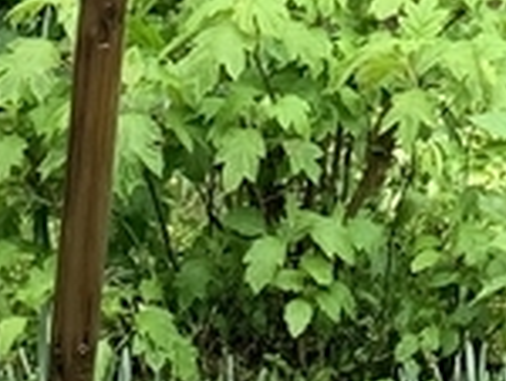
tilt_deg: +6.8
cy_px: -802
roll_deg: -1.1
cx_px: 999
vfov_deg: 6.5
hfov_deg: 9.0
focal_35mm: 208
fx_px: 3045
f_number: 1.8
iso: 64
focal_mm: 4.25
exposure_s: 1/121
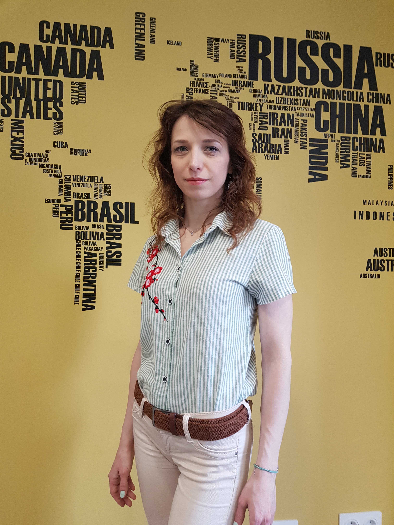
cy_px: 262
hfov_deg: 53.1
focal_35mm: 26
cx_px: 197
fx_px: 395
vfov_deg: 67.3
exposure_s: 1/50
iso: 125
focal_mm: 4.2
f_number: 1.7
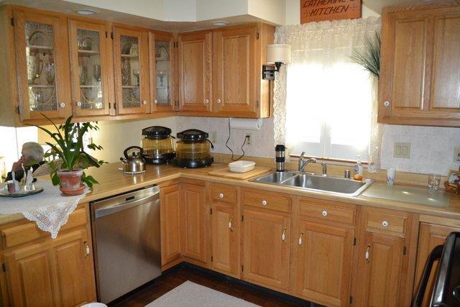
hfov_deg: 67.4
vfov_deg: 48.0
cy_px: 154
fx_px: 345
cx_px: 230
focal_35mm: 27
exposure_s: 1/60
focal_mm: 18
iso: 1800
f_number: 3.5
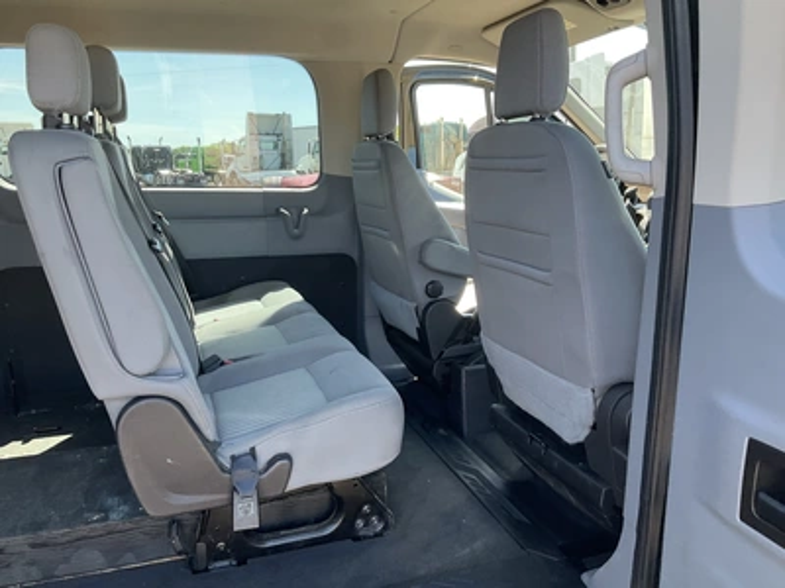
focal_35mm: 29
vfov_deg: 48.2
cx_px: 392
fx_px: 658
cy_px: 294
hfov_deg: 61.7
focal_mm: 3
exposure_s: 1/124
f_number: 1.8
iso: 32
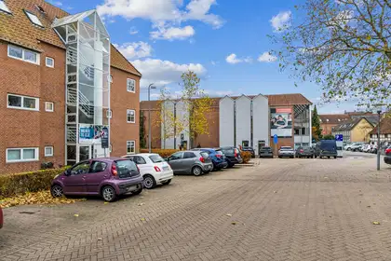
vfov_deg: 50.4
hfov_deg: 70.4
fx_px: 277
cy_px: 130
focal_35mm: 26
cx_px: 196
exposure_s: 1/200
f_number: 8
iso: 500
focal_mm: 17
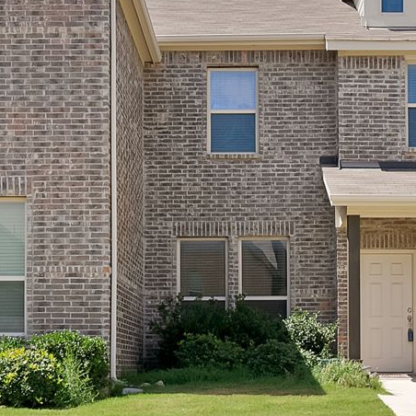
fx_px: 870
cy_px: 340
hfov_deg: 26.8
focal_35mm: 64
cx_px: 254
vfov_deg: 26.3
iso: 640
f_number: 9
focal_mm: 17
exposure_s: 1/320
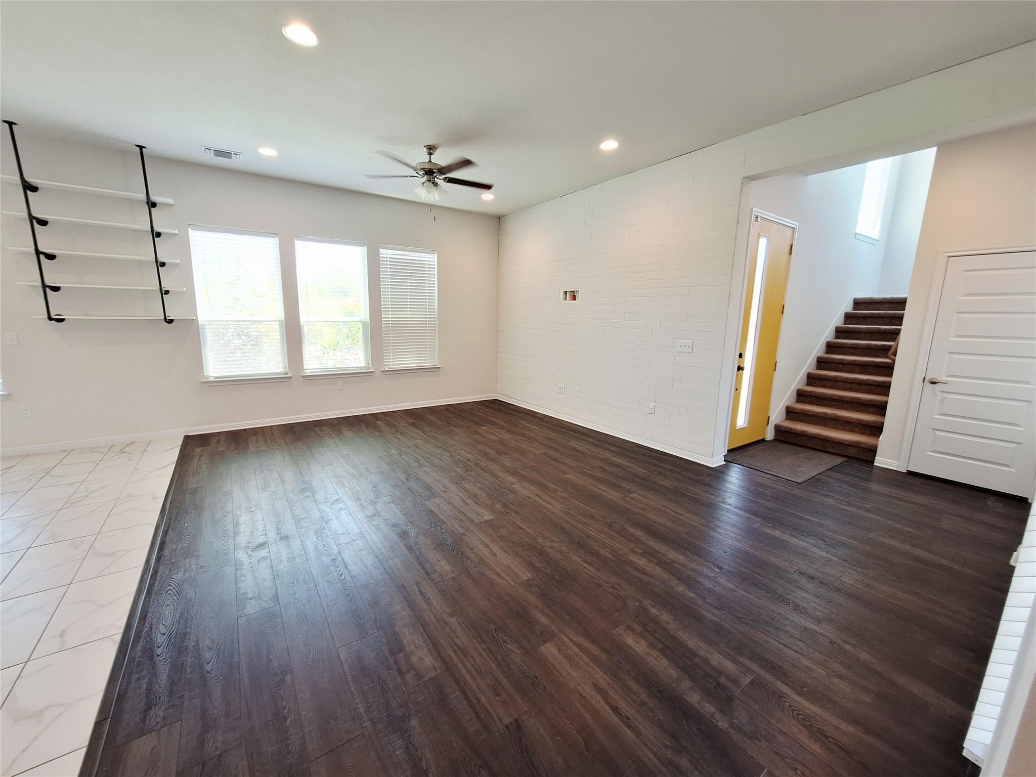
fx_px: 389
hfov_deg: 106.2
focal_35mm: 13
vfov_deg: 89.9
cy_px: 388
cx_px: 518
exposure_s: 1/40
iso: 64
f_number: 2.2
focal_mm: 1.74
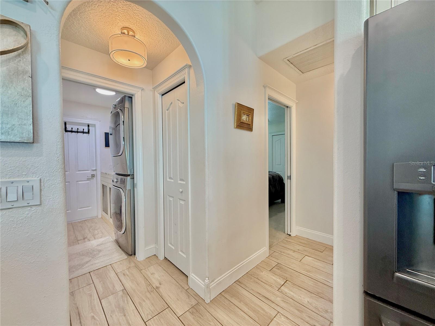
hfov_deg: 102.1
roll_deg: +0.6
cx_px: 218
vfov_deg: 85.7
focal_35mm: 14
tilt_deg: -0.1
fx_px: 176
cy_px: 163
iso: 160
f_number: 2.2
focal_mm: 2.22
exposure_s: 1/120
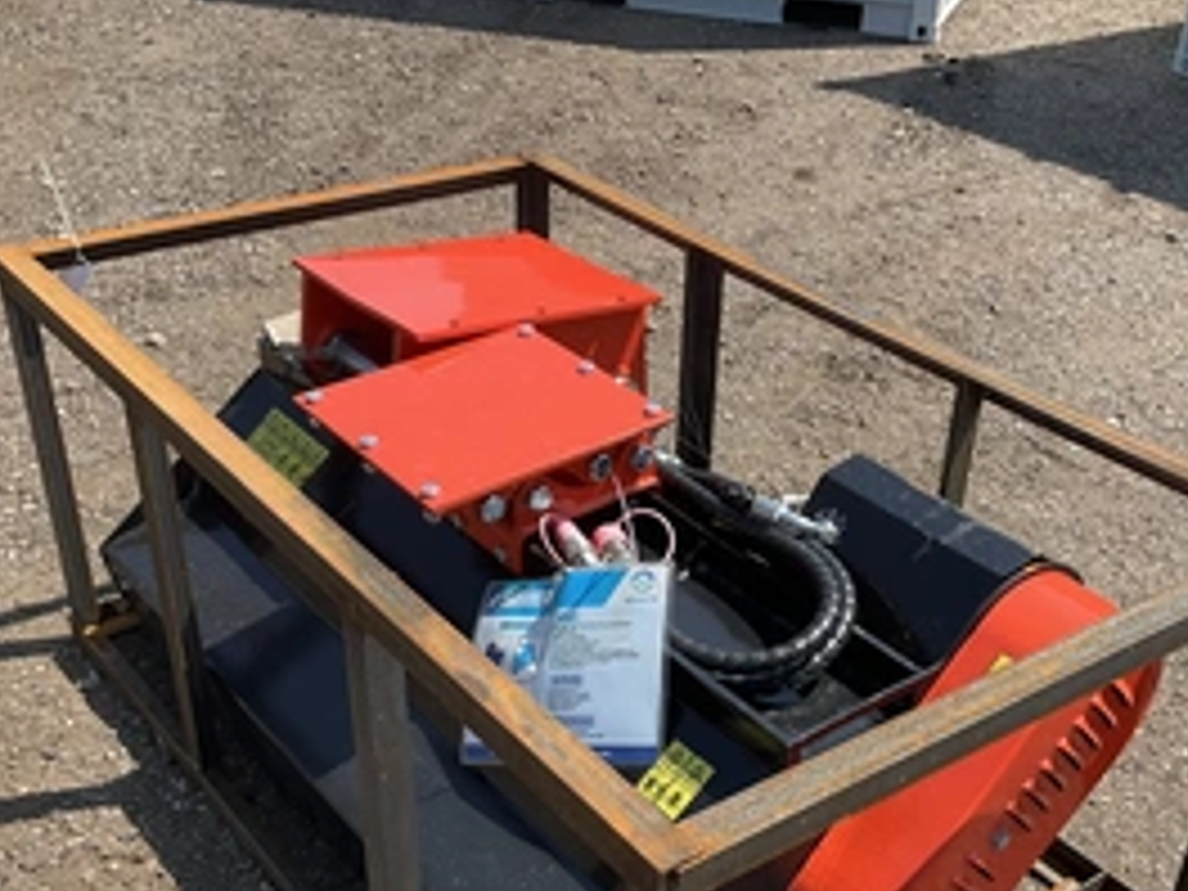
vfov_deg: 32.3
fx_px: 1510
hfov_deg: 42.8
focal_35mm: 44
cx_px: 684
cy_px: 662
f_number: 1.8
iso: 25
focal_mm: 3
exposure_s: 1/997
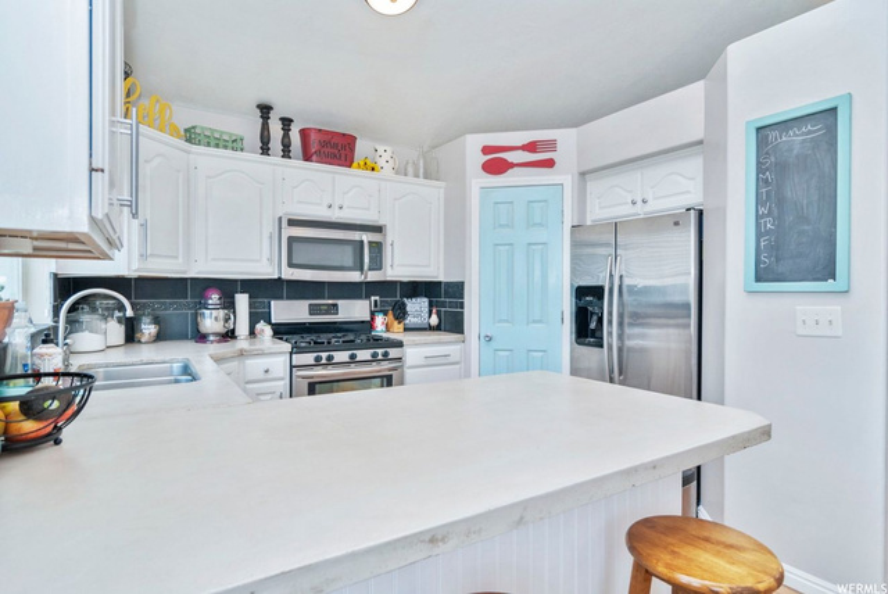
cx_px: 444
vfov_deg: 67.5
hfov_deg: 89.9
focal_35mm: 18
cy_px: 297
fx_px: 444
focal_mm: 12
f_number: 5
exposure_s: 1/60
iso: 200
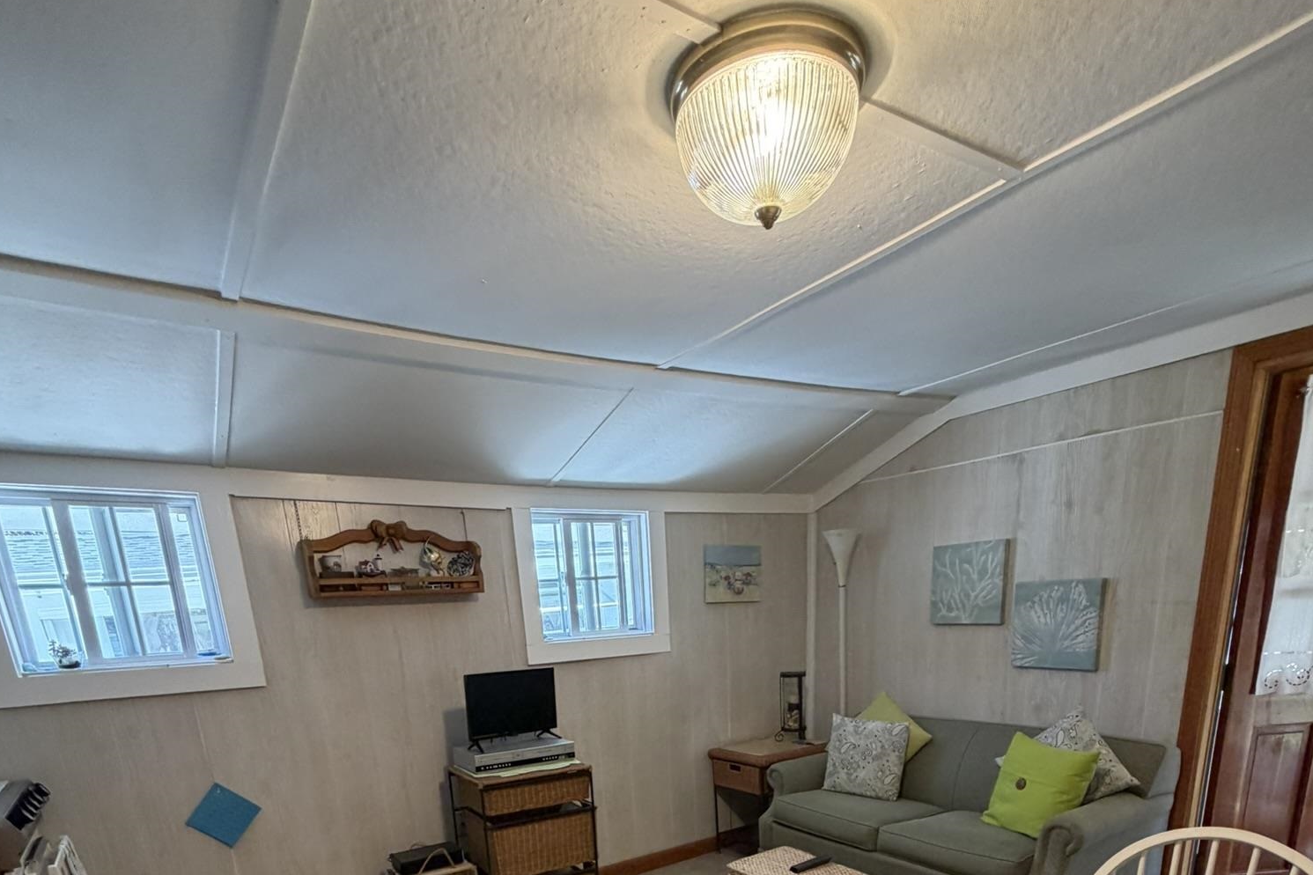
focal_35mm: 20
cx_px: 666
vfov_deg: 53.3
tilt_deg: -14.9
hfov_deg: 84.0
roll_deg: +5.2
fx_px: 729
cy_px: 805
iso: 250
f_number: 2.2
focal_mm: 2.22
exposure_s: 1/120
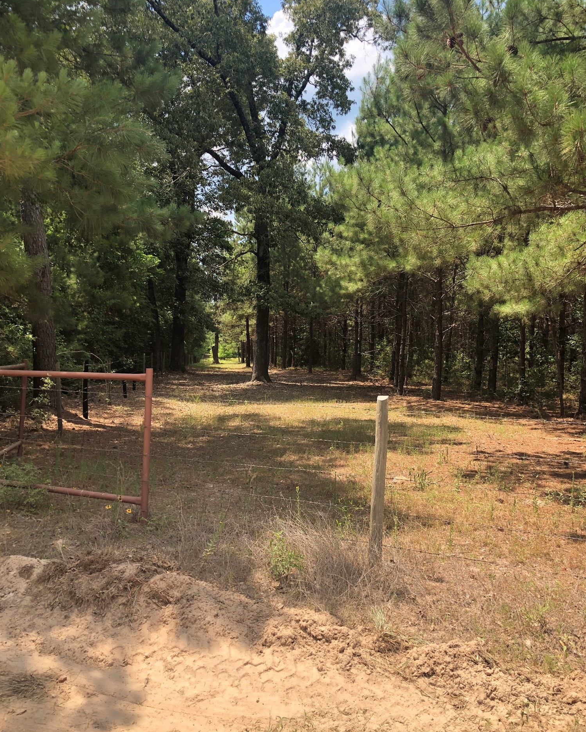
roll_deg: -1.6
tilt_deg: +0.5
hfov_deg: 48.5
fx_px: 650
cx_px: 288
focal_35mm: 30
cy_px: 352
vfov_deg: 58.8
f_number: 1.8
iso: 20
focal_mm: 3.99
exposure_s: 1/750
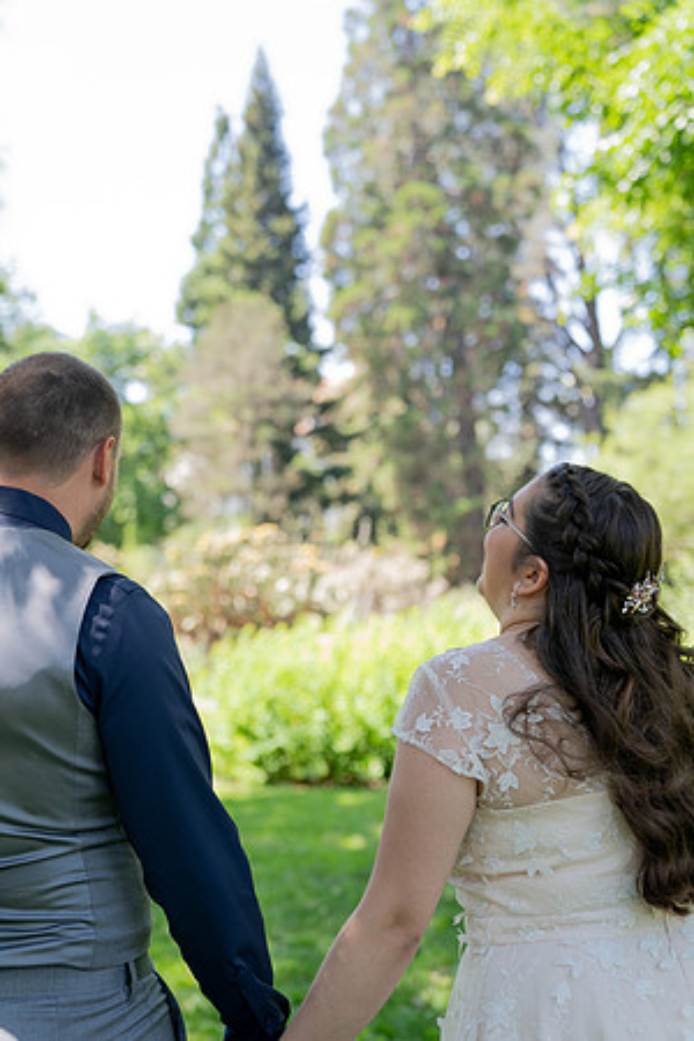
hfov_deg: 28.1
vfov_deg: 41.1
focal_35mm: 48
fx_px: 1388
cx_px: 347
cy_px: 520
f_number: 2.8
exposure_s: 1/320
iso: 250
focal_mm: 48
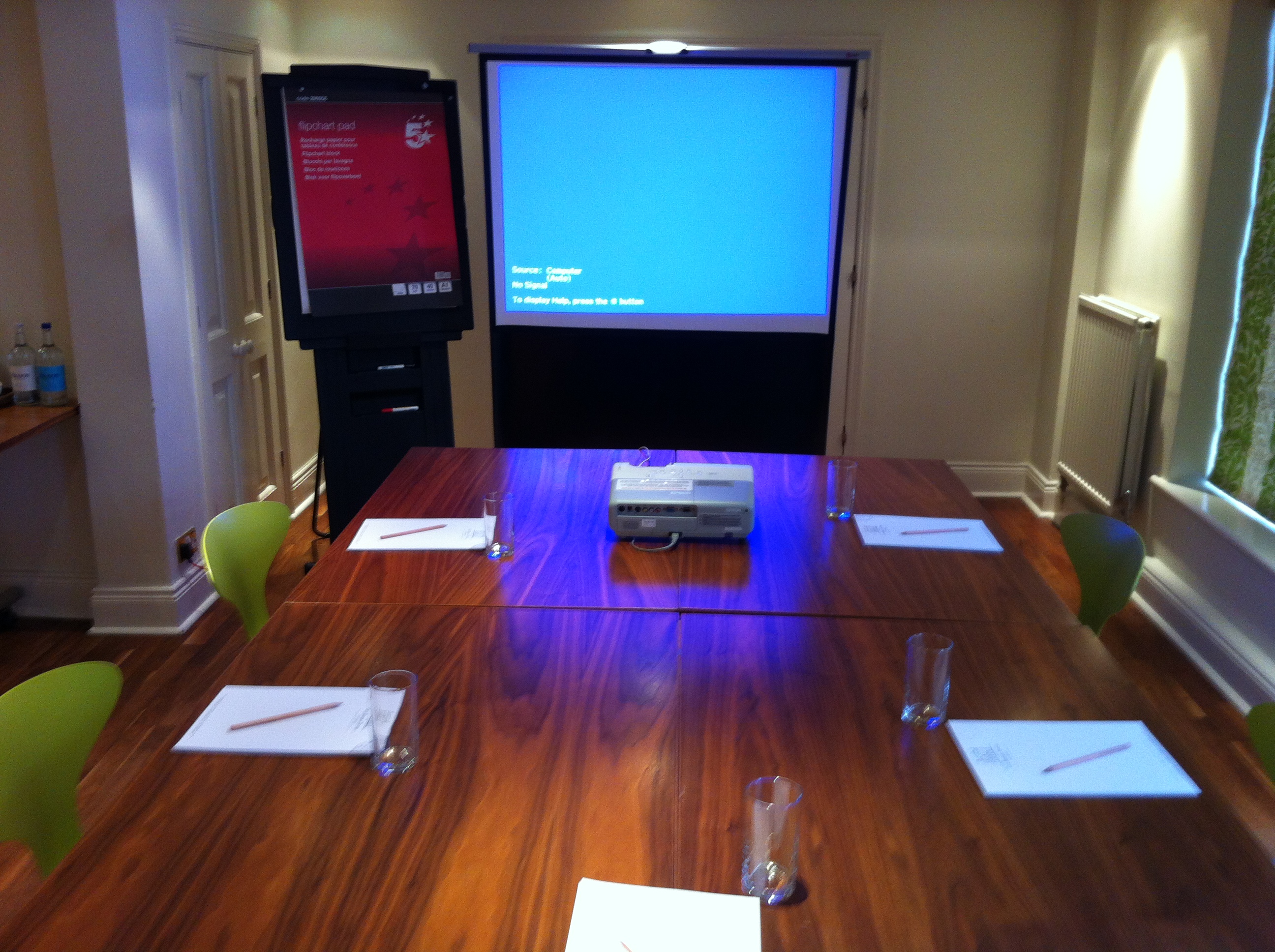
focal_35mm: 35
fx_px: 1287
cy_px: 476
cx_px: 638
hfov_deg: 52.7
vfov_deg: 40.6
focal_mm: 3.85
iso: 125
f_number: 2.8
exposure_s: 1/15
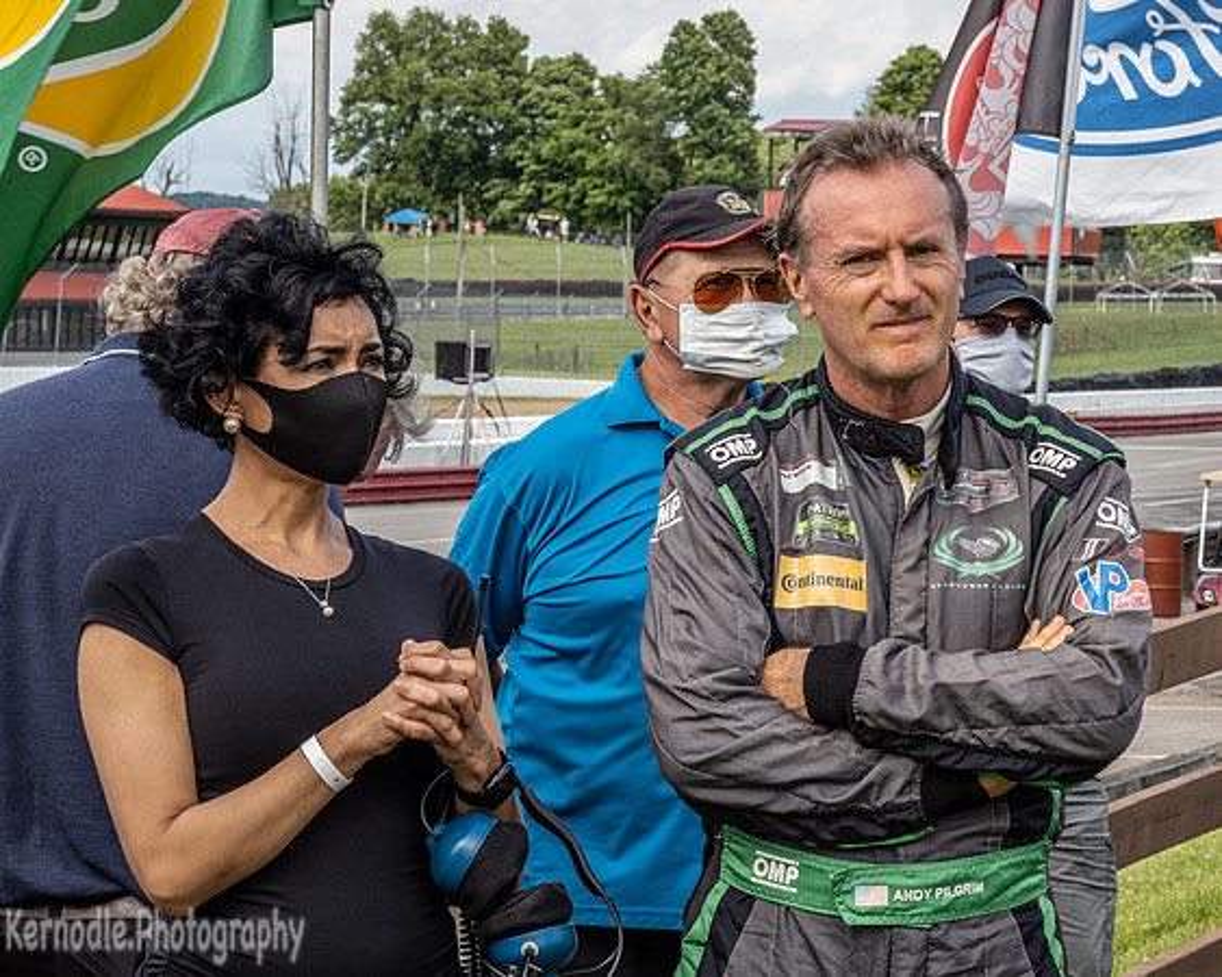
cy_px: 426
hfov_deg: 14.3
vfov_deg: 11.4
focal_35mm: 135
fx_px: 4877
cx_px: 728
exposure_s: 1/60
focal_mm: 57
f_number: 13
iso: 200
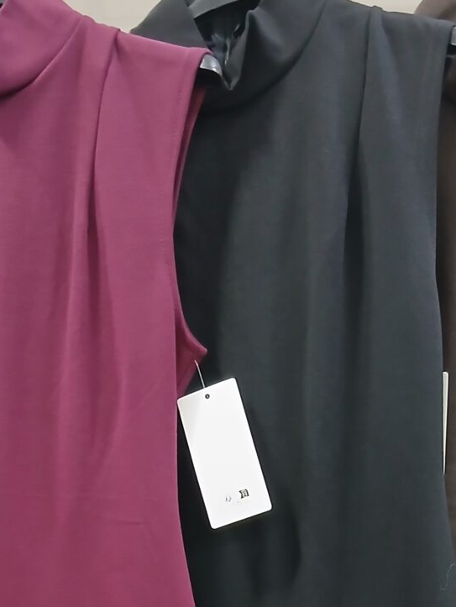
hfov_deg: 21.3
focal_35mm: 69
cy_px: 753
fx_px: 1211
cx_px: 265
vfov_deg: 25.0
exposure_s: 1/25
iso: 320
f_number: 1.8
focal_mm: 3.98
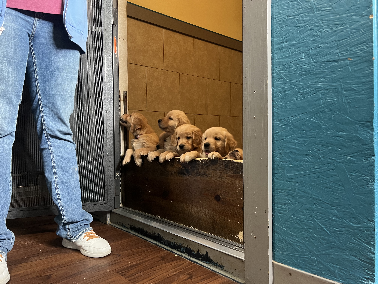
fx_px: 284
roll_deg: +1.3
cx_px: 189
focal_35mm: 26
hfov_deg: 67.3
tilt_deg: -1.2
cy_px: 142
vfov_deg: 53.1
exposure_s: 1/40
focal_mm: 5.7
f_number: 1.5
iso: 400
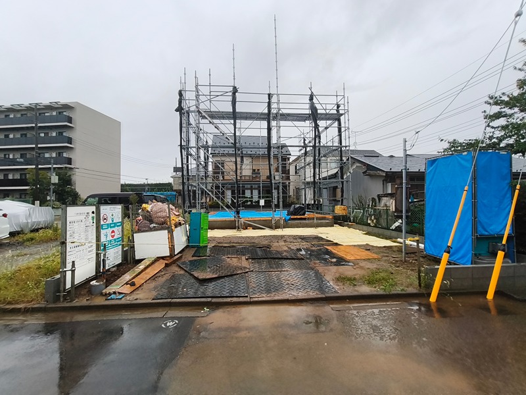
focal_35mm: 15
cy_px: 198
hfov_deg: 98.2
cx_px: 263
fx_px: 228
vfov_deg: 81.7
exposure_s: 1/153
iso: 50
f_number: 2.2
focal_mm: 1.67
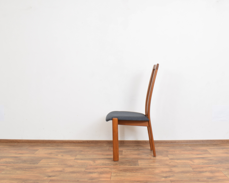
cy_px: 91
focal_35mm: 34
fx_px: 230
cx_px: 128
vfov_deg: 43.4
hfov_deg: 52.7
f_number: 25
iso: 100
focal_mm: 20
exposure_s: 4
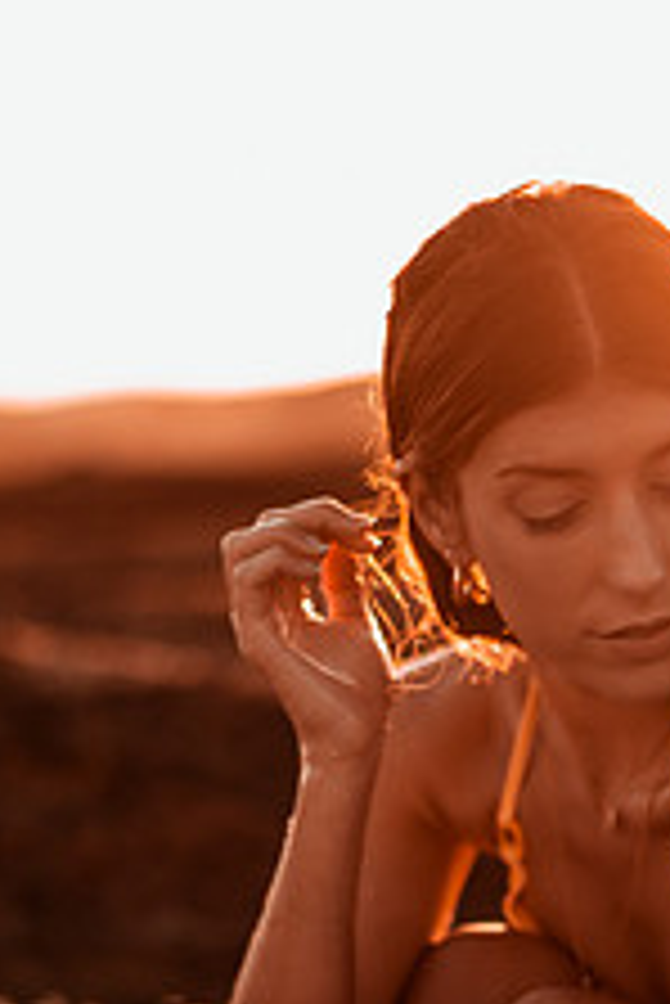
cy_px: 869
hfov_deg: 11.6
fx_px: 3261
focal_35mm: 117
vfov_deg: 17.3
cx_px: 621
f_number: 1.8
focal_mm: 58
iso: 50
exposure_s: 1/1250
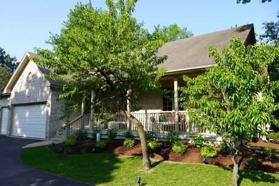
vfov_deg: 47.9
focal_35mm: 27
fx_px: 209
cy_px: 93
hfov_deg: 67.4
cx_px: 140
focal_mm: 18
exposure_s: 1/125
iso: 100
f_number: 8
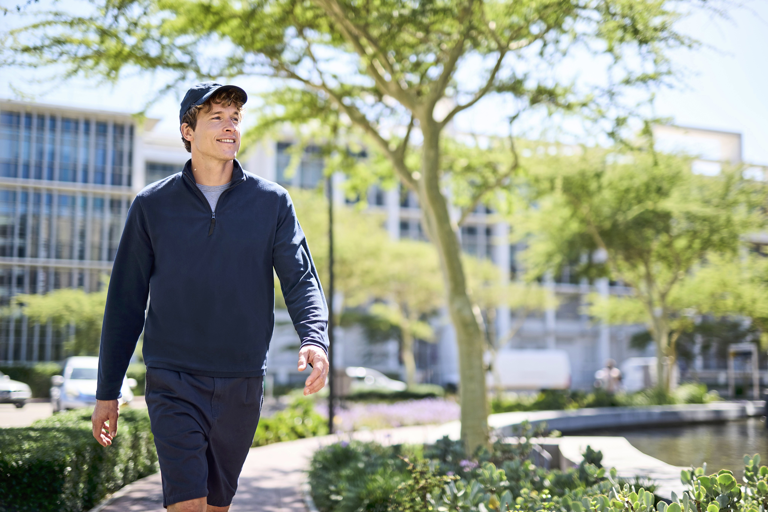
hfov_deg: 39.6
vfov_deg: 27.0
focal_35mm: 50
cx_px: 384
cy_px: 256
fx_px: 1067
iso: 200
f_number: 1.4
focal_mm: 50
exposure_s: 1/3200
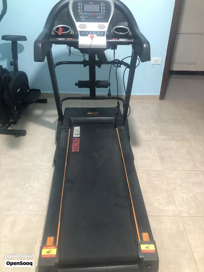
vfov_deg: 63.4
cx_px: 102
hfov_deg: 49.8
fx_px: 220
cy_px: 136
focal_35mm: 28
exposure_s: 1/12
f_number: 1.8
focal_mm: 3.99
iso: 100
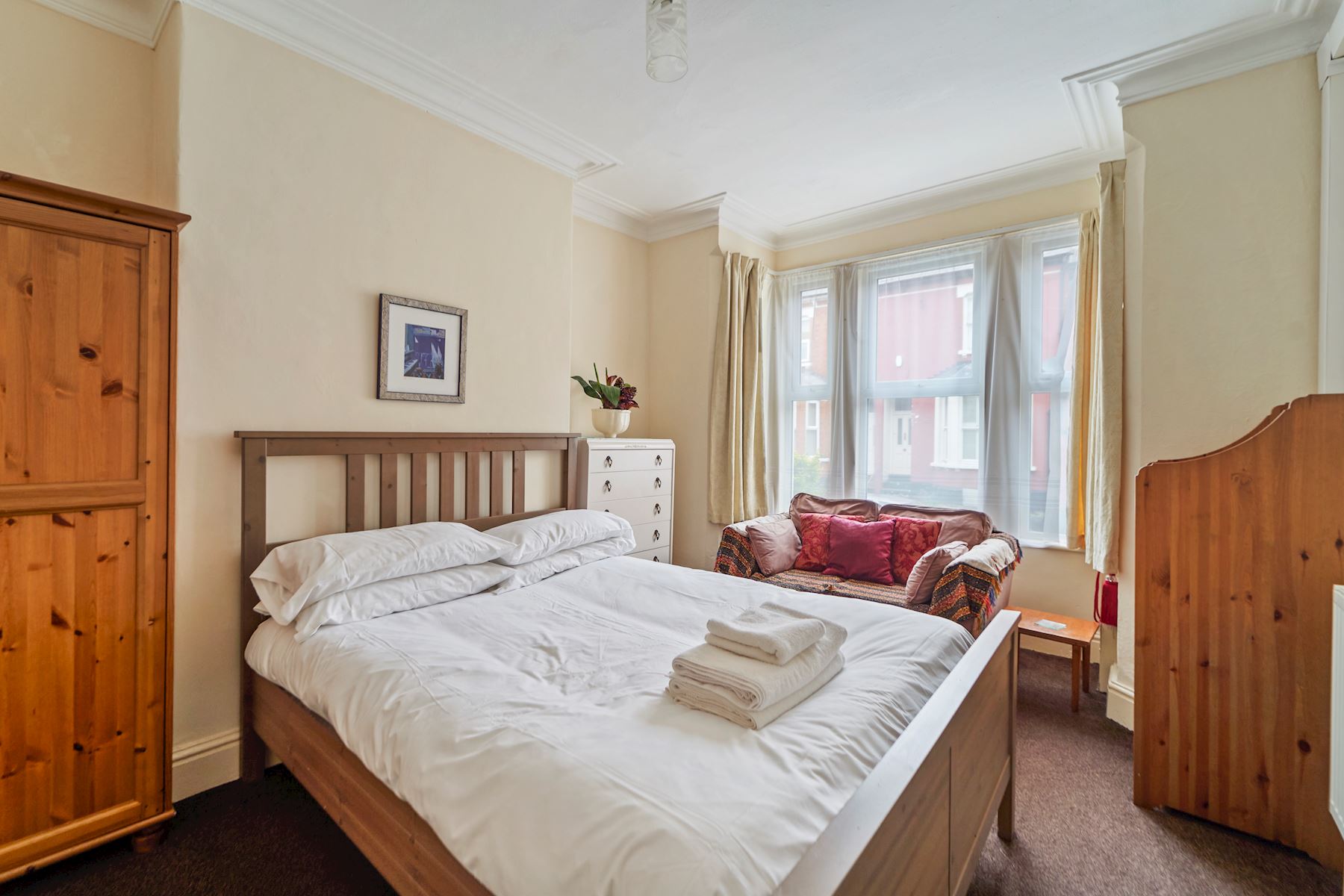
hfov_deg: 104.3
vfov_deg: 81.2
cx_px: 672
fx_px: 523
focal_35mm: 14
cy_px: 448
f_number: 6.3
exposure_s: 1/6
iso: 320
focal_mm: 14
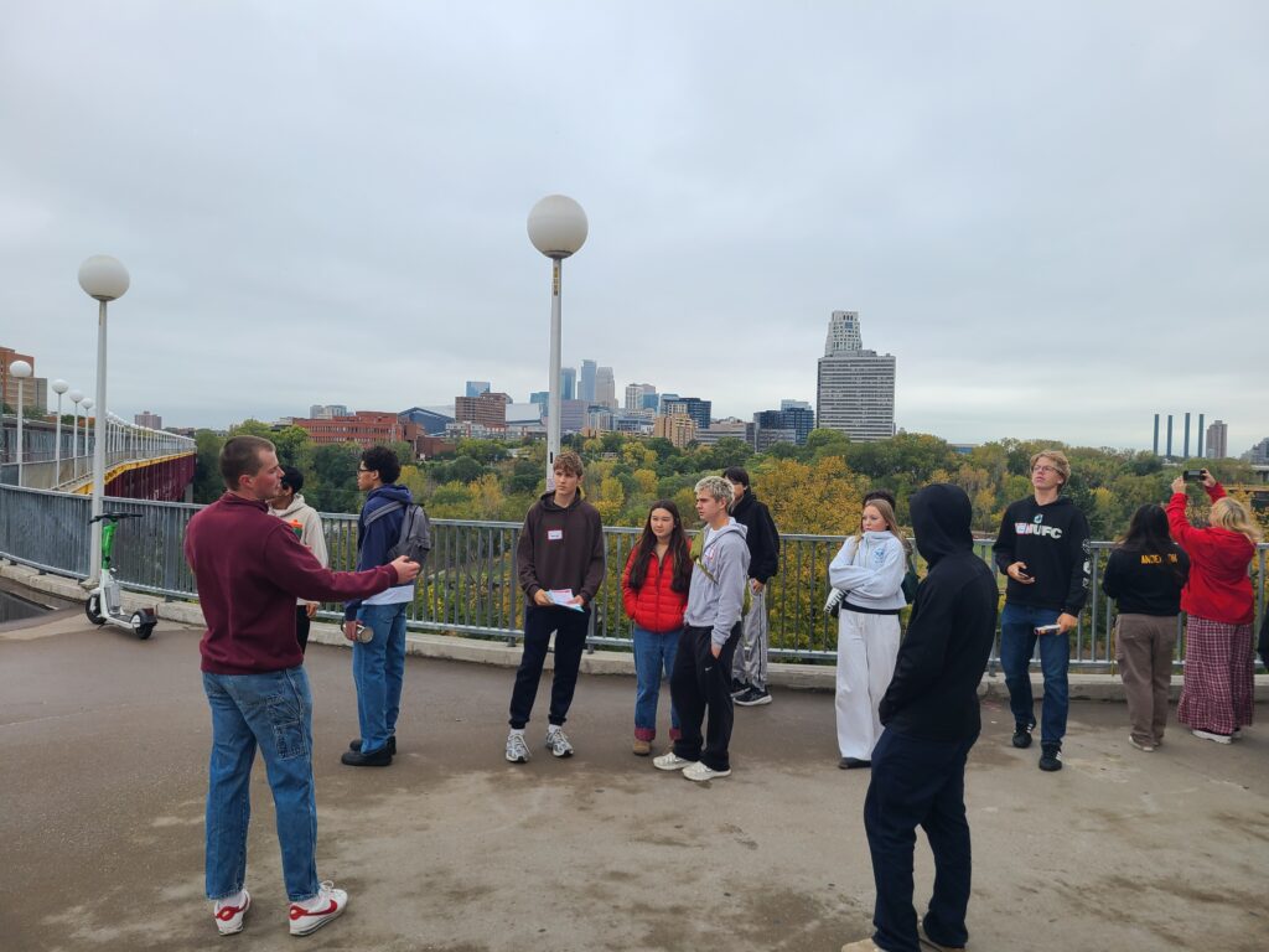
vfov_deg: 53.1
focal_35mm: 26
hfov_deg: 67.3
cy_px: 476
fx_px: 953
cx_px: 634
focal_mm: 5.4
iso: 40
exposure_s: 1/476
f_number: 1.8
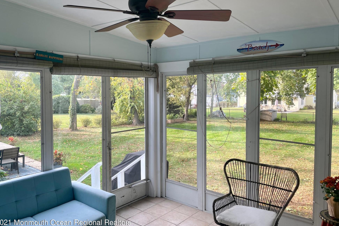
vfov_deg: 46.3
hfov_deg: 65.5
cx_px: 165
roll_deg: +0.7
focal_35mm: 28
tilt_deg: -2.3
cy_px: 103
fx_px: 264
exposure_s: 1/121
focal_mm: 4.2
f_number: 1.6
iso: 40
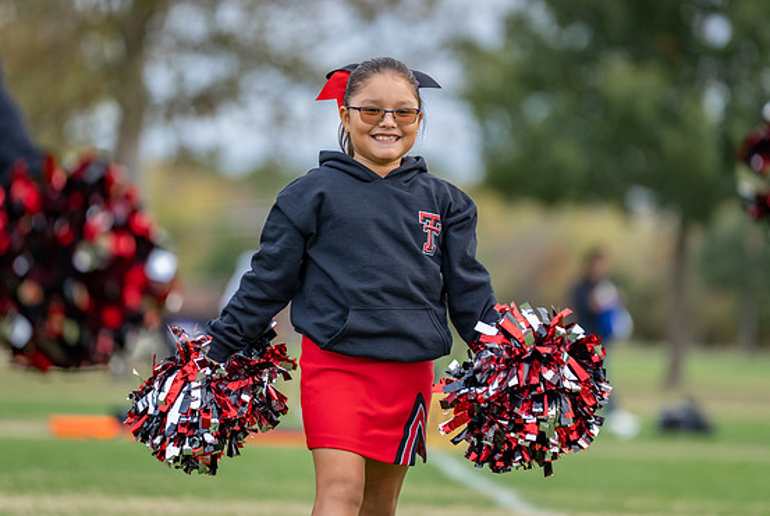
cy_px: 208
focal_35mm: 251
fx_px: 5379
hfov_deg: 8.2
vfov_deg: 5.5
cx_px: 398
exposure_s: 1/500
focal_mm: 200
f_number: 2.8
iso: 500
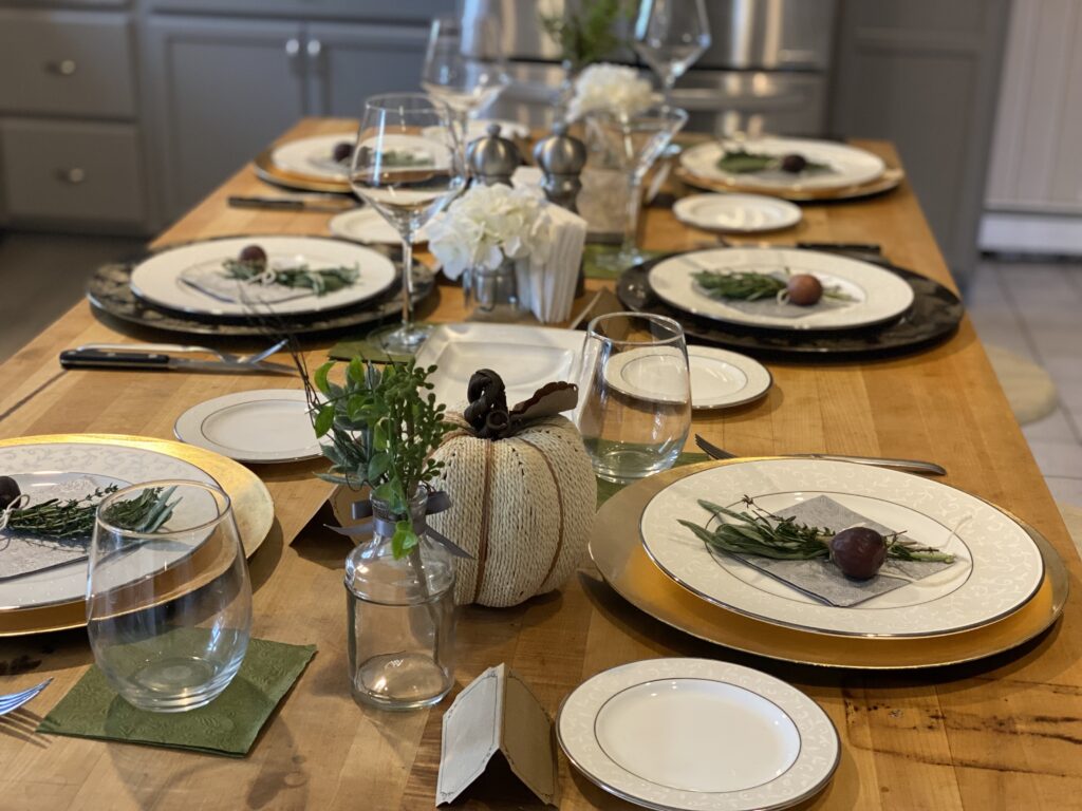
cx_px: 541
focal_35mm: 52
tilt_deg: -22.2
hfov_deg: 36.8
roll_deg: -1.2
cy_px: 406
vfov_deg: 28.0
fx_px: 1625
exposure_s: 1/40
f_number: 2
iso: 250
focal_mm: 6
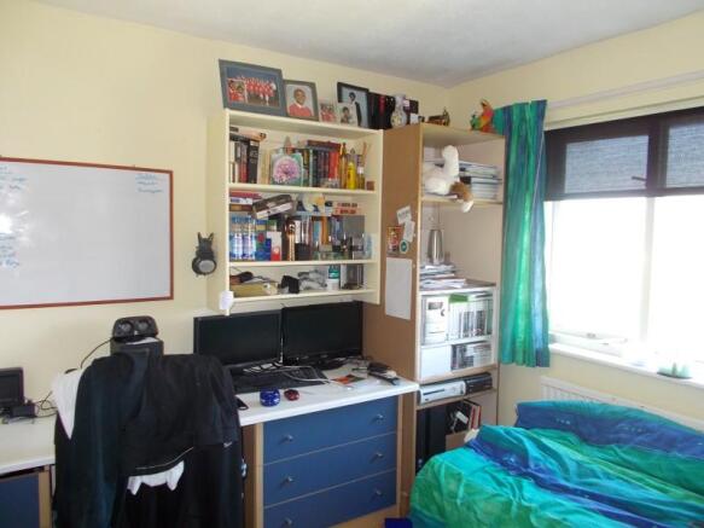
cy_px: 264
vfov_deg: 53.0
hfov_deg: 67.3
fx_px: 529
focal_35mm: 26
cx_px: 352
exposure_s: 1/25
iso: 200
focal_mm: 4.6
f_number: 3.2
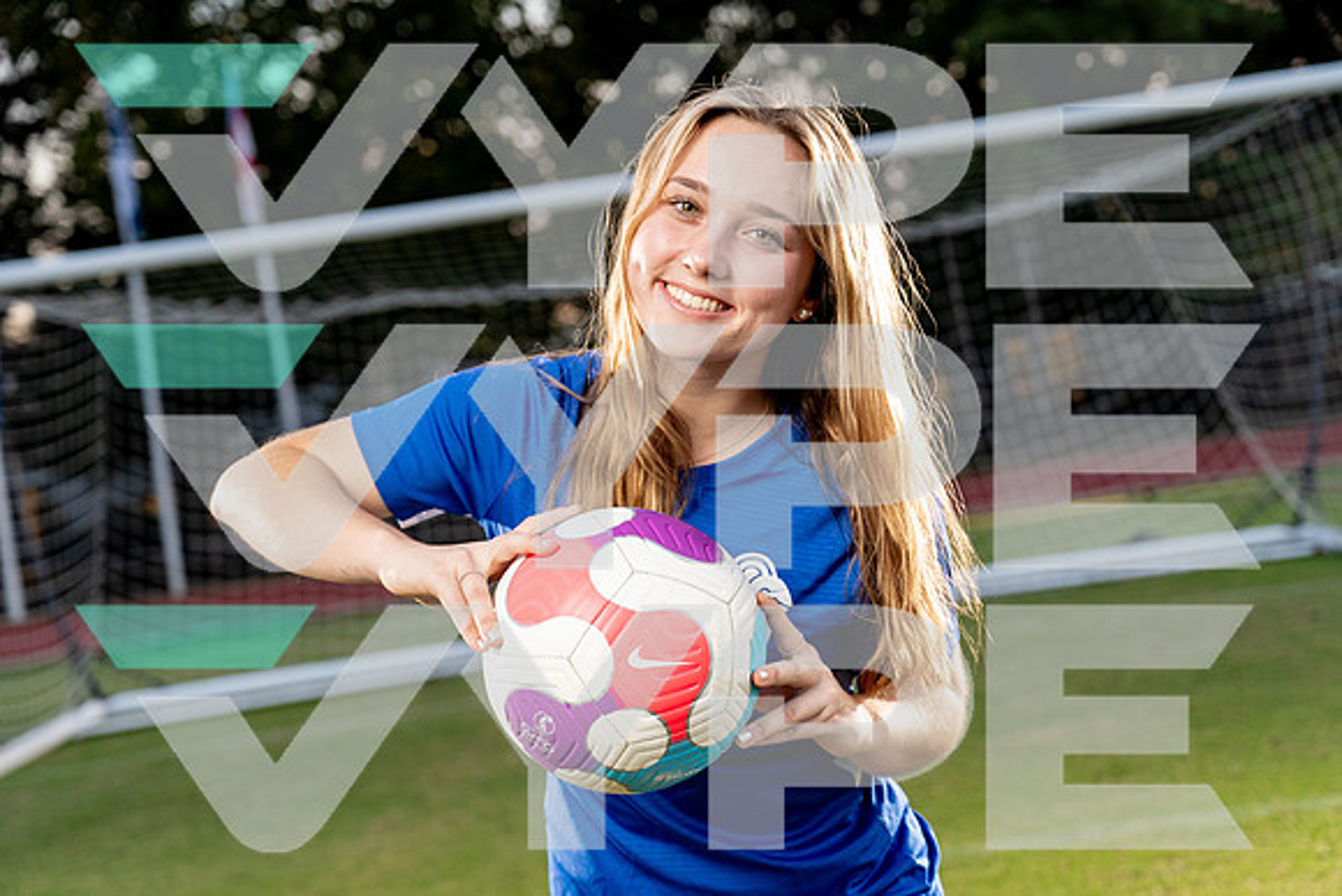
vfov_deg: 21.9
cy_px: 448
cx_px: 671
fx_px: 2312
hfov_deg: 32.4
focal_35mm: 62
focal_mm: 62
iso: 800
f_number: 4
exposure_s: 1/250
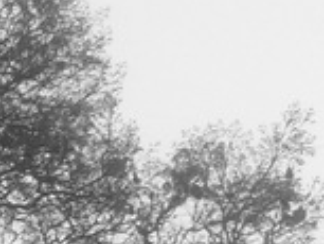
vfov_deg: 8.0
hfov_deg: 9.8
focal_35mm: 183
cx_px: -398
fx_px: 1714
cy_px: 337
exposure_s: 1/45
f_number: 2.8
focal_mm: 5.8
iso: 120
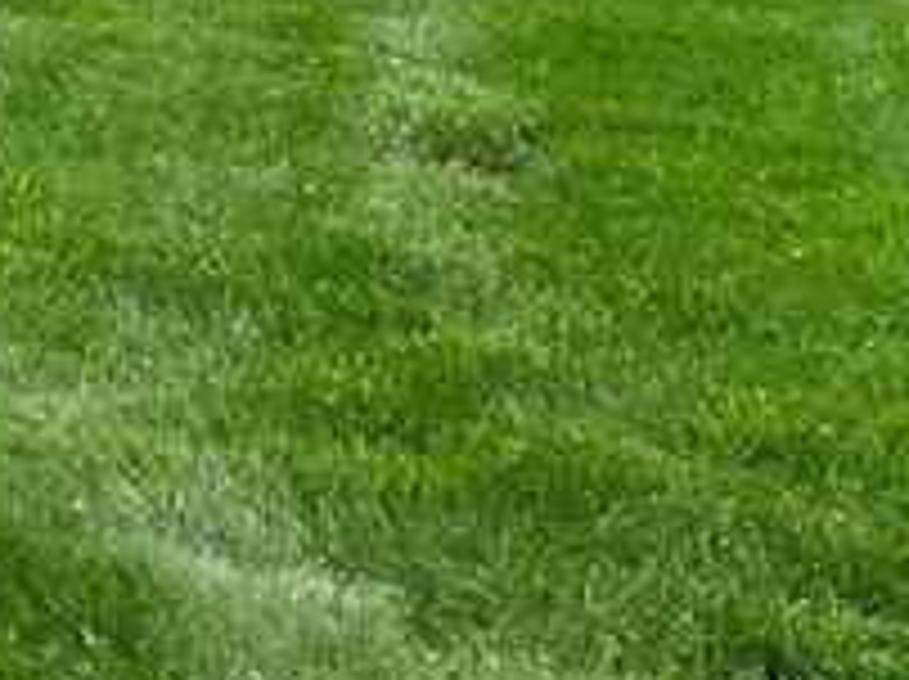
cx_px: -1287
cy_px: -986
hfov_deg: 12.0
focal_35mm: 132
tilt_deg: +5.2
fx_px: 3462
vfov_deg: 9.8
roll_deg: +0.2
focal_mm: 5.7
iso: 50
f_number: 1.5
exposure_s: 1/940
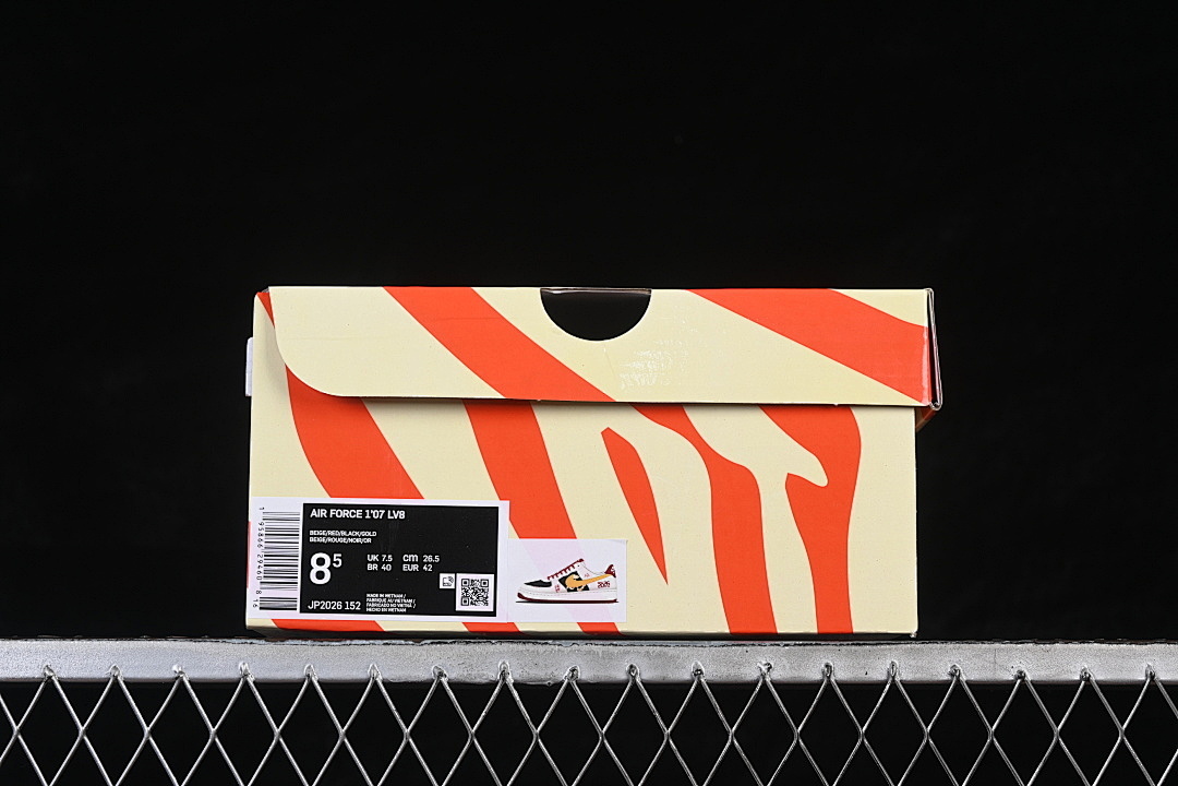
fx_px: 2454
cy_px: 393
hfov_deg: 27.0
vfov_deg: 18.2
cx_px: 589
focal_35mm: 75
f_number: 8
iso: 160
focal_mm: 50
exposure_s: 1/80
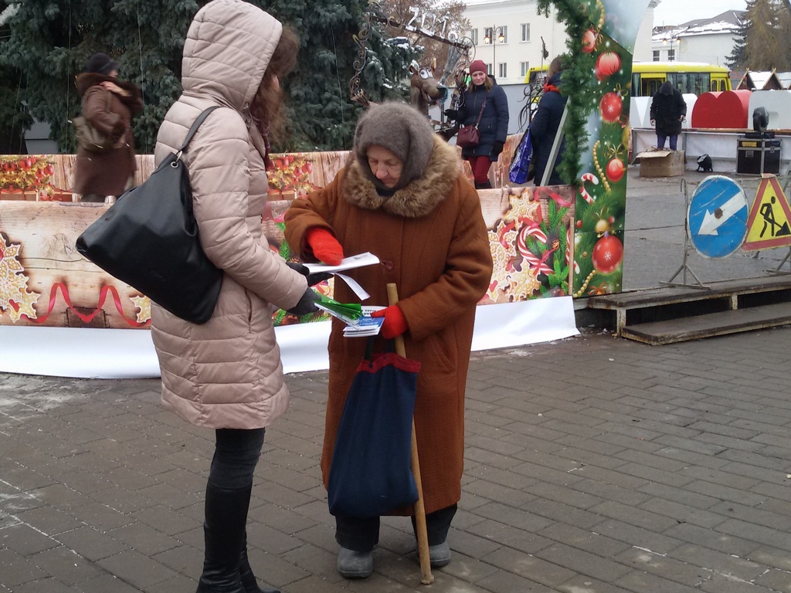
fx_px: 708
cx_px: 396
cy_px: 296
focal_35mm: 31
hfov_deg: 58.4
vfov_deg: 45.4
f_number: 2.4
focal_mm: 2.93
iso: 50
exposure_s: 1/33
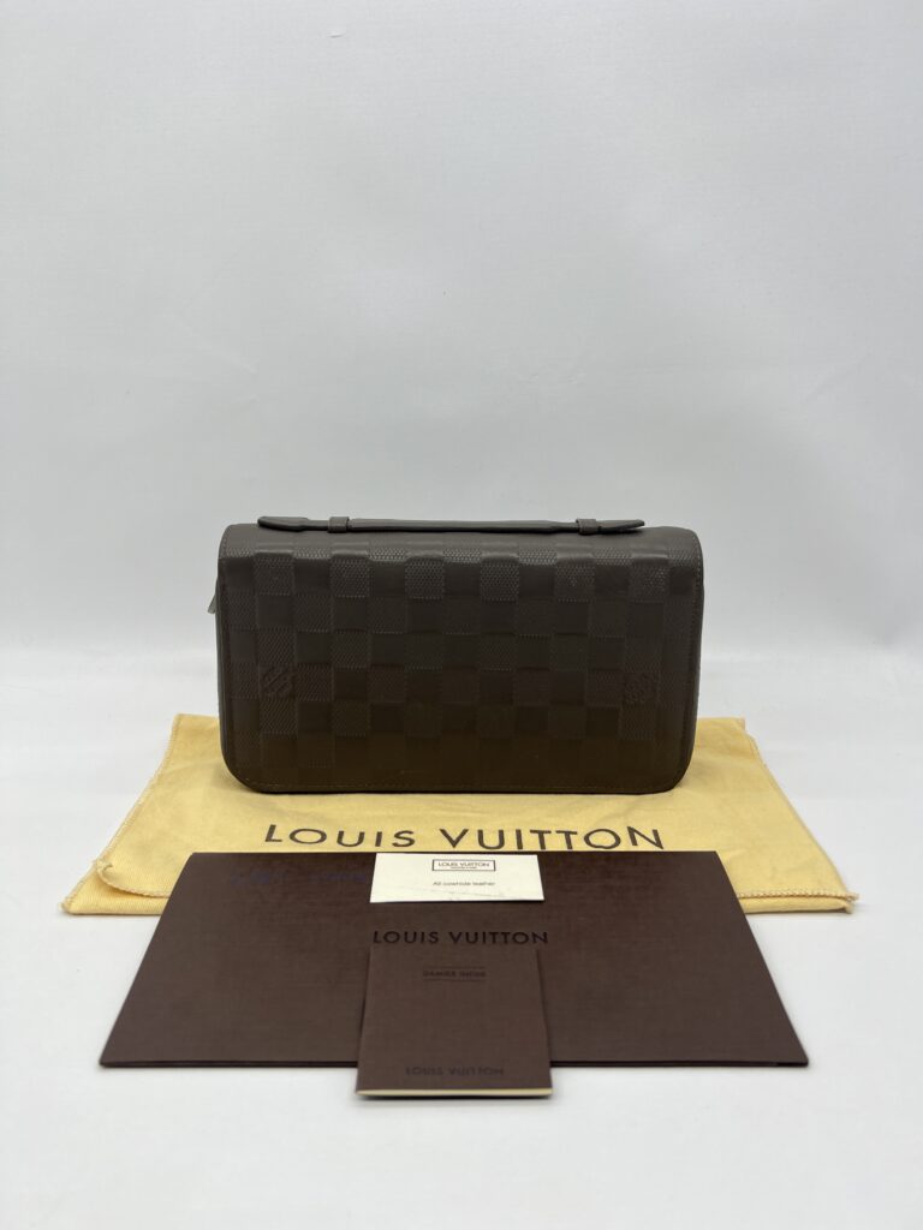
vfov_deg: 67.3
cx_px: 462
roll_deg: -0.7
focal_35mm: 26
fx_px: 924
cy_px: 615
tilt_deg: -16.2
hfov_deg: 53.1
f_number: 1.5
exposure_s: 1/199
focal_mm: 5.7
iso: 40
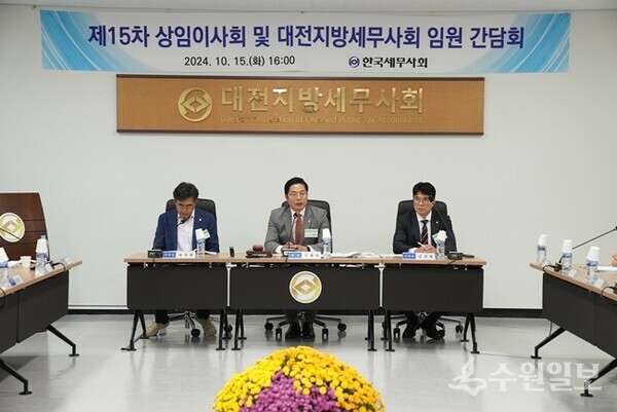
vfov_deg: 19.5
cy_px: 206
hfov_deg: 28.8
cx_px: 308
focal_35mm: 70
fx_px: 1201
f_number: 4
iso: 2500
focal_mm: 70
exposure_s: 1/250
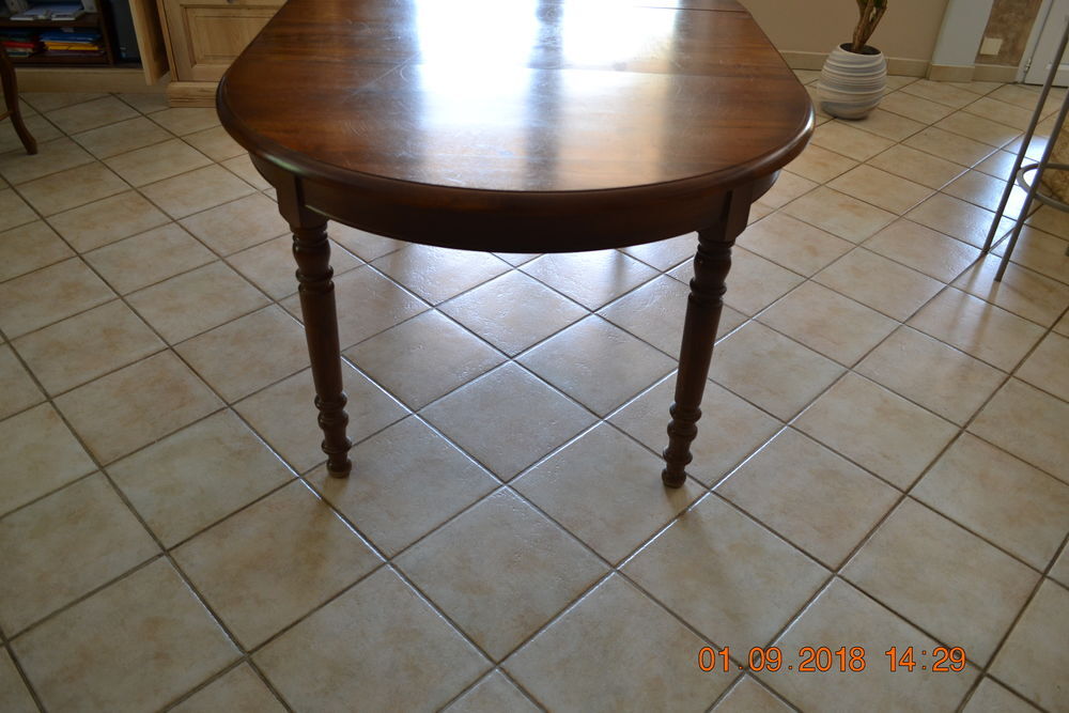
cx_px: 534
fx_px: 802
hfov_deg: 67.4
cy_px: 356
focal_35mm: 27
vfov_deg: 47.9
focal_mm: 18
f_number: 4
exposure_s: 1/60
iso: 400
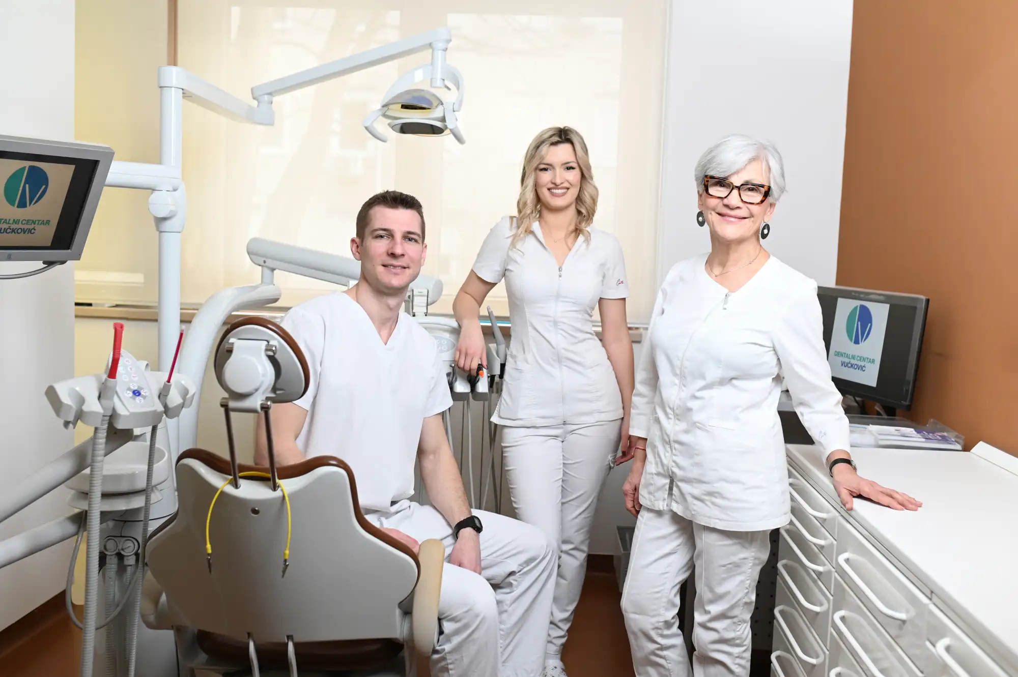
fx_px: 989
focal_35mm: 35
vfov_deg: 37.8
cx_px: 509
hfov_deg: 54.5
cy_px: 338
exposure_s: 1/160
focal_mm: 35
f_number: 4
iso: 640
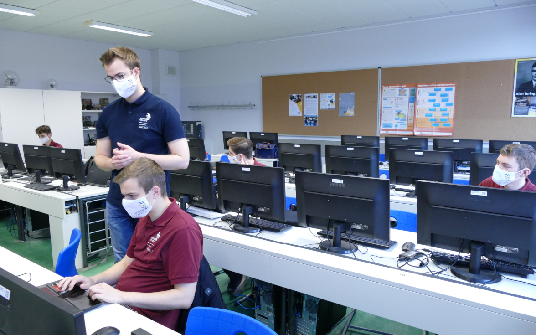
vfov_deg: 47.6
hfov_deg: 70.4
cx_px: 267
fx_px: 380
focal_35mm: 26
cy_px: 165
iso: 1000
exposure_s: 1/60
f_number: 4.5
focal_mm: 9.17
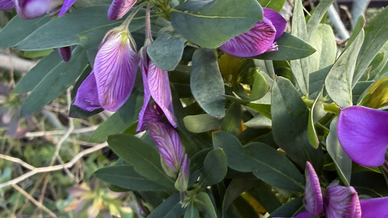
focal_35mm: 48
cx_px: 280
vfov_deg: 24.9
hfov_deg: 41.9
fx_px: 494
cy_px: 97
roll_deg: +0.3
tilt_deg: -17.6
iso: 100
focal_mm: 2.22
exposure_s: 1/99
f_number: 2.2
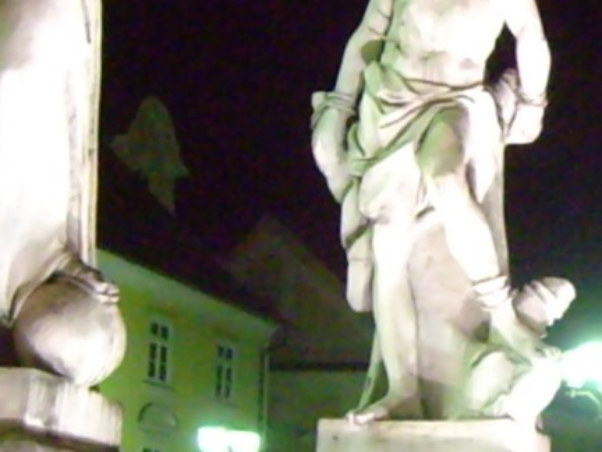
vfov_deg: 11.8
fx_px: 2191
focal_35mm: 126
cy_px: 176
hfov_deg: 15.2
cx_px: 697
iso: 800
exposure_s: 1/15
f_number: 2.7
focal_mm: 6.2
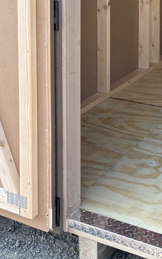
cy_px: -29
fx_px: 445
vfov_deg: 29.2
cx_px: 177
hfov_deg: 19.8
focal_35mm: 63
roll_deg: +0.5
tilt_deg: -7.4
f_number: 1.6
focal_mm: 5.96
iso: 50
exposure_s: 1/503
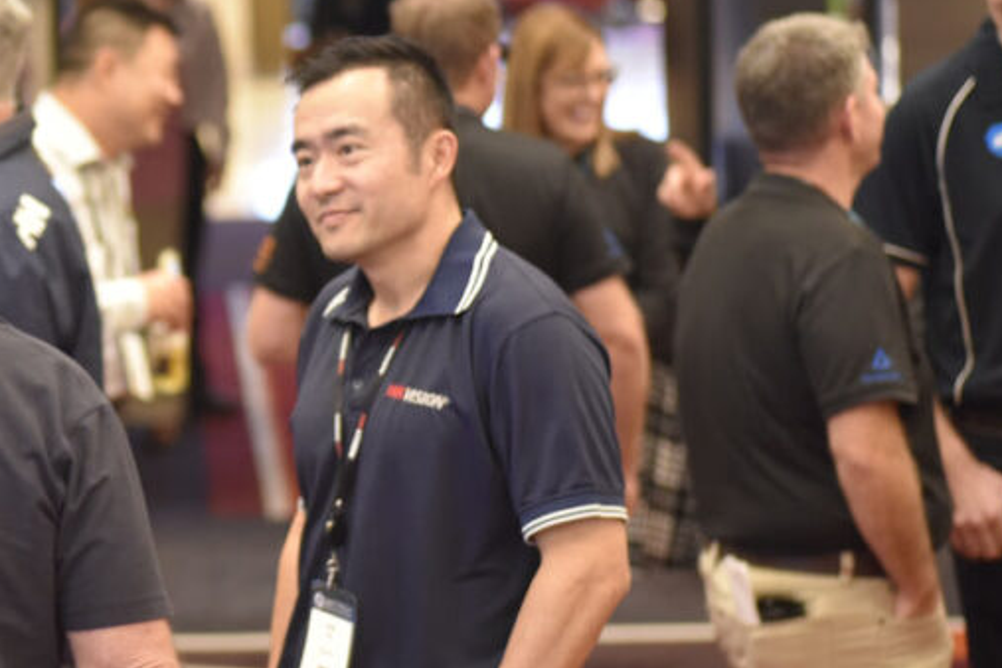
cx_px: 0
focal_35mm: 202
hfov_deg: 10.1
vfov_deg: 6.8
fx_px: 5622
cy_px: 318
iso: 4000
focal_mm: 100
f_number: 2.8
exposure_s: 1/125
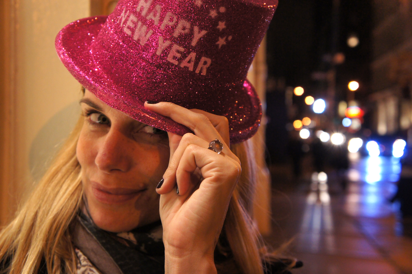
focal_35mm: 48
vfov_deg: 28.0
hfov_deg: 41.1
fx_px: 549
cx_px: 206
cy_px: 137
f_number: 4.5
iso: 1600
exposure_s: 1/40
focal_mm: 32
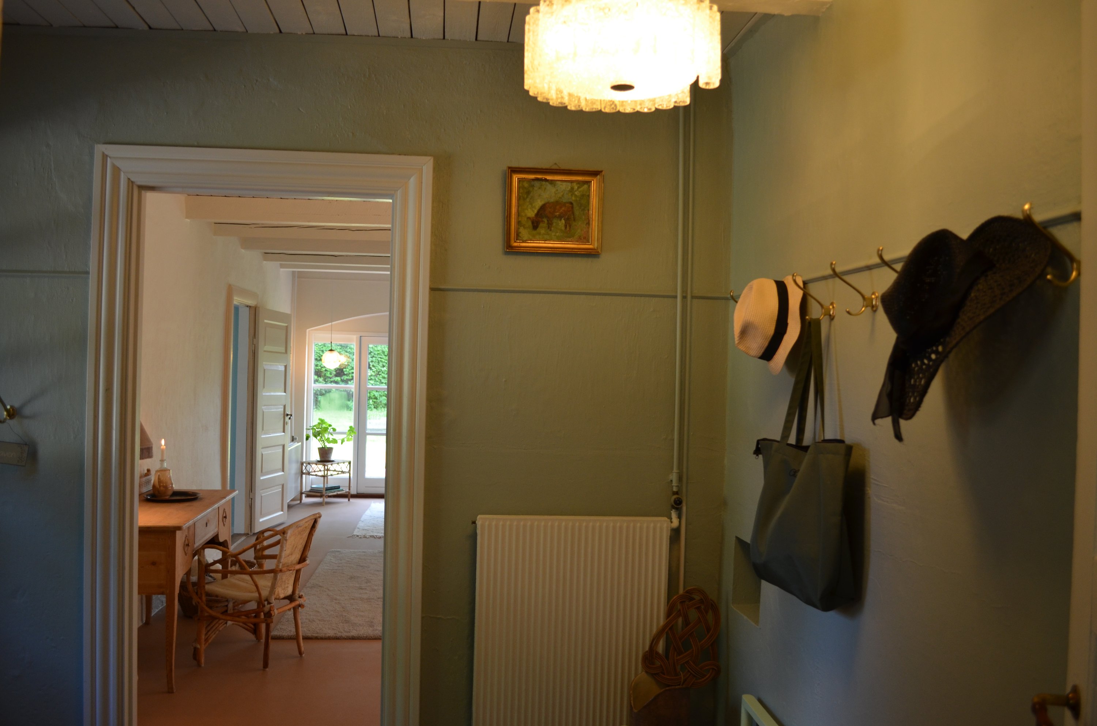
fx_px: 912
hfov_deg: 62.0
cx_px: 548
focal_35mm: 30
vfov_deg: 43.4
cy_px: 363
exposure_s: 1/60
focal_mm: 20
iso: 400
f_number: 4
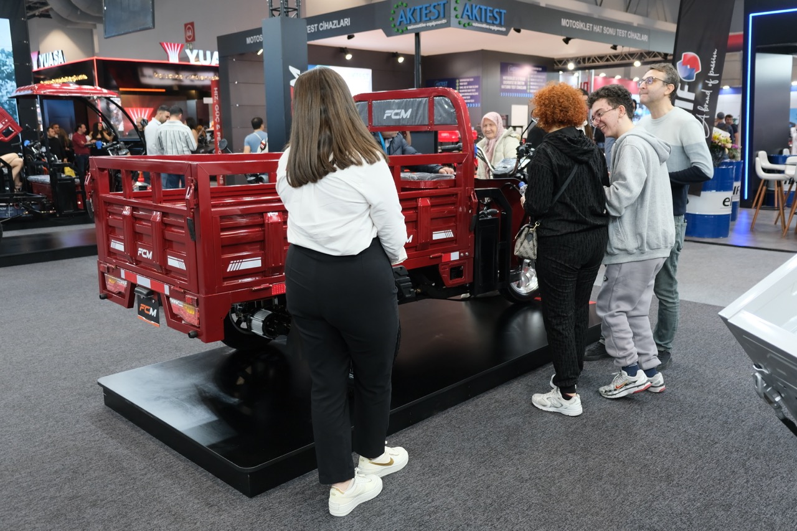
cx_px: 398
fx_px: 642
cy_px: 266
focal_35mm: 29
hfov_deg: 63.7
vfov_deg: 45.0
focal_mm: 19.6
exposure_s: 1/100
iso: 640
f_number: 2.8
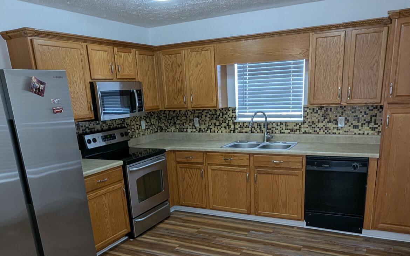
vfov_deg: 41.9
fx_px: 324
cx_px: 212
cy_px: 191
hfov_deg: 64.6
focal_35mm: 29
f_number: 2.2
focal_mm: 2.35
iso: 118
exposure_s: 1/60
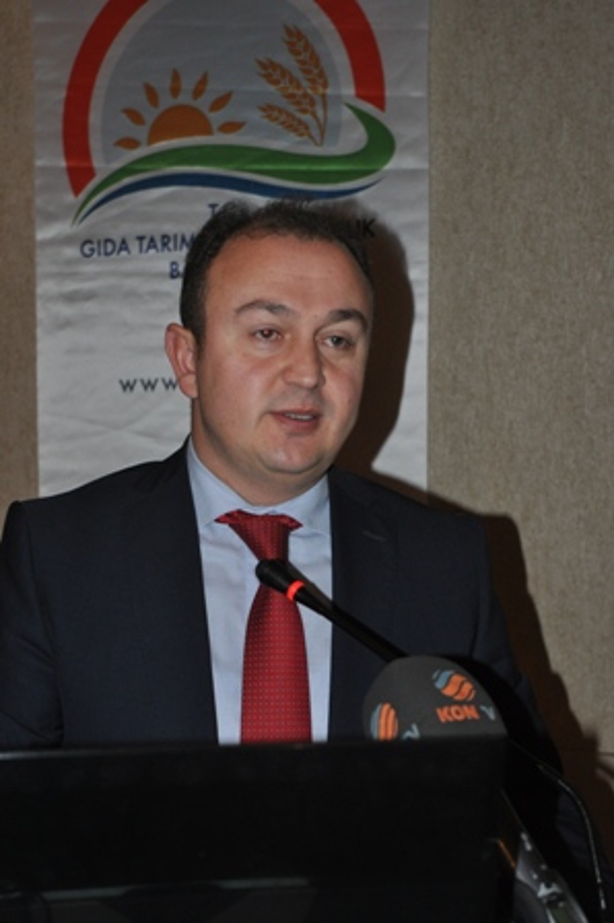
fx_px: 1768
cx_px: 307
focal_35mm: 69
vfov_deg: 29.3
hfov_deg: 19.7
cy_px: 462
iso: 800
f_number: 4.5
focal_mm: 46
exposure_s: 1/60
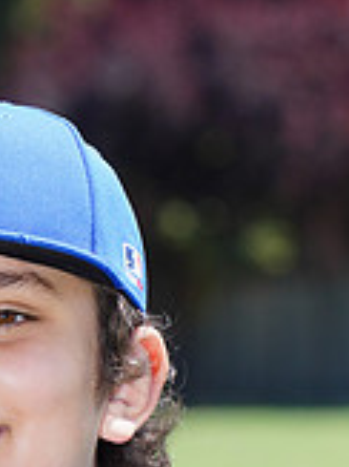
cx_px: -24
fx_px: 8588
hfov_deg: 2.3
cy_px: 642
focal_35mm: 638
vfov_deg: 3.1
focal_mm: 186
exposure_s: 1/200
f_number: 9
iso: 200
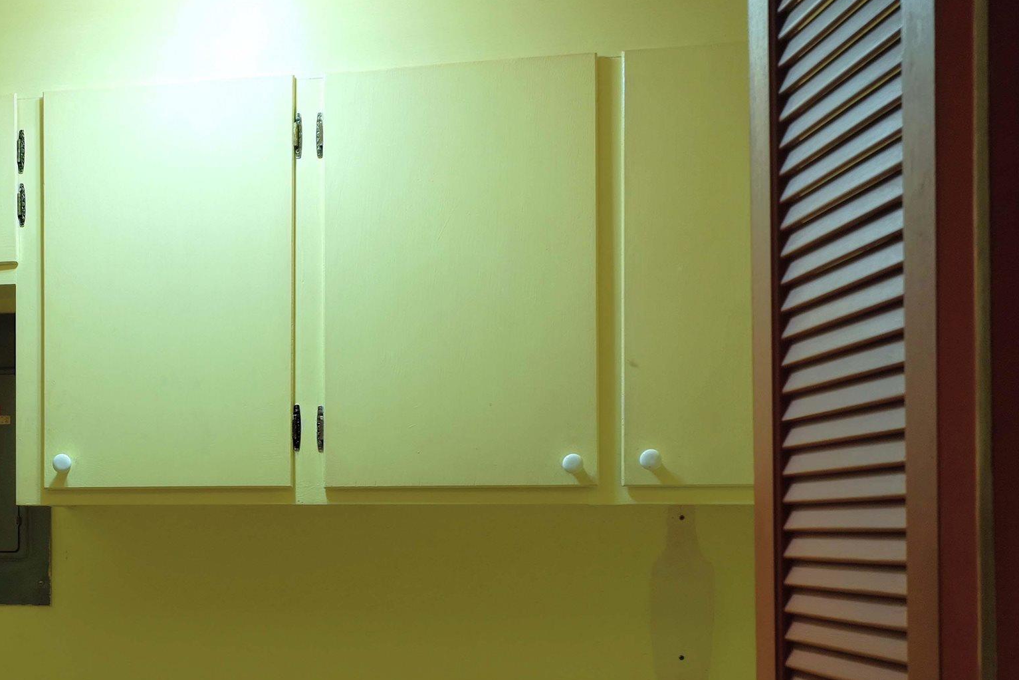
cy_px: 517
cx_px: 168
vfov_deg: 26.6
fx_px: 1415
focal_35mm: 50
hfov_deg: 37.8
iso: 190
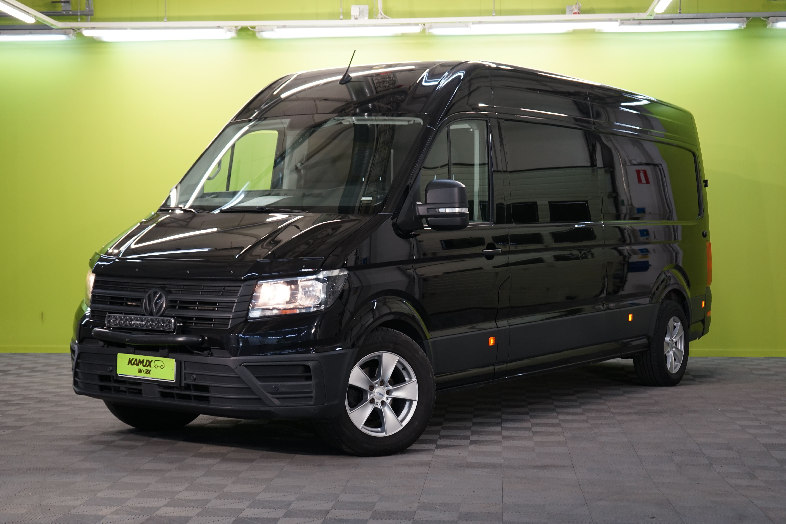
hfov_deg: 34.5
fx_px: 1266
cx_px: 393
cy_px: 262
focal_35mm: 58
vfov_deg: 23.4
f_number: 5
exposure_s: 1/50
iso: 640
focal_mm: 58
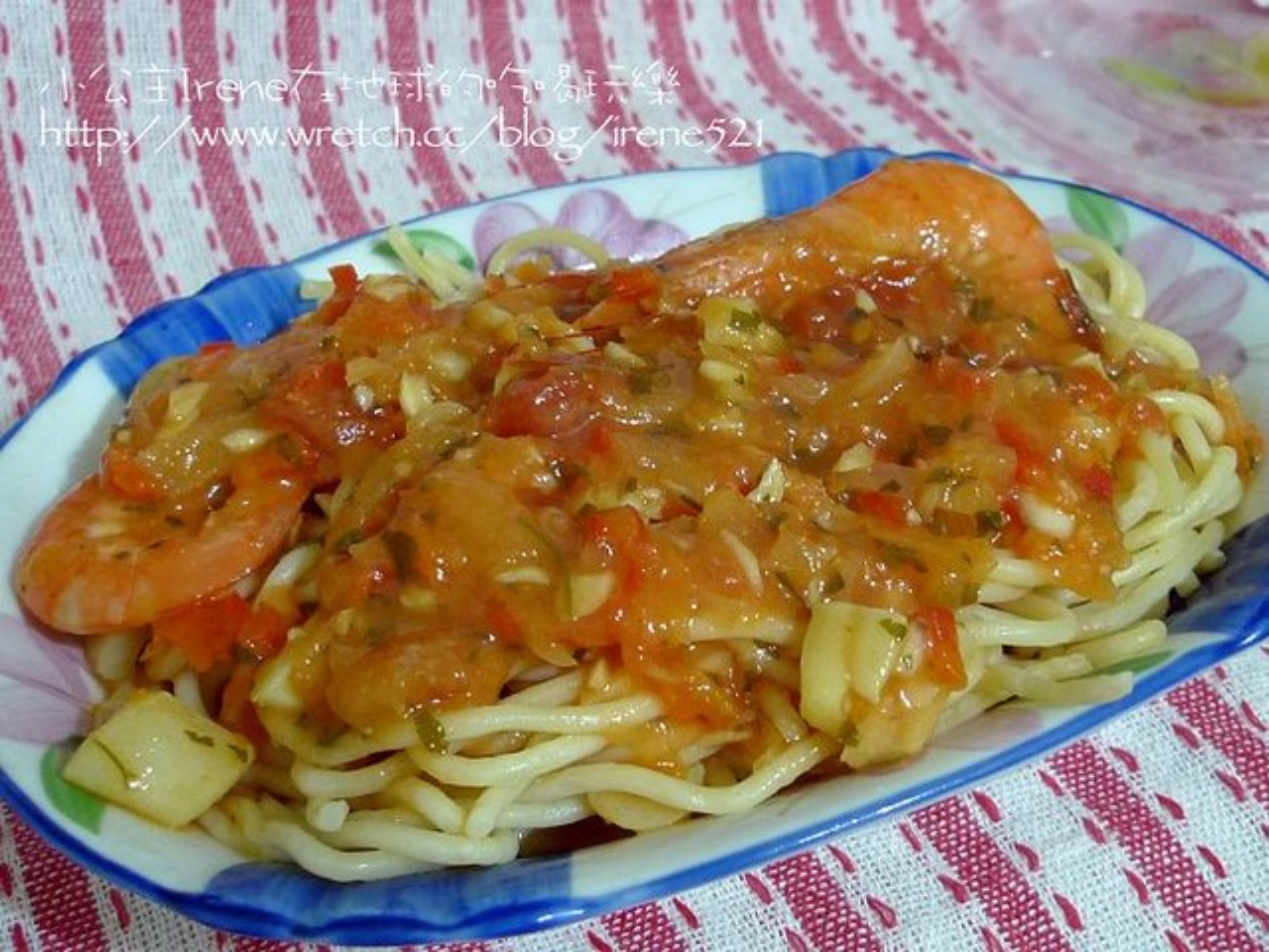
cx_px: 634
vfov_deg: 30.9
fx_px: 1723
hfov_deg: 40.4
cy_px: 476
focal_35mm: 47
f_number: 2.1
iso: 200
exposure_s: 1/13
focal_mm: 5.4
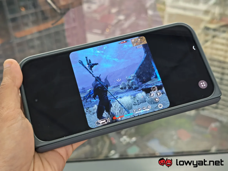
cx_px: 114
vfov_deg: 31.5
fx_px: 303
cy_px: 86
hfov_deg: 41.2
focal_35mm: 46
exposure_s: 1/50
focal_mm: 5.4
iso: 125
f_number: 1.6
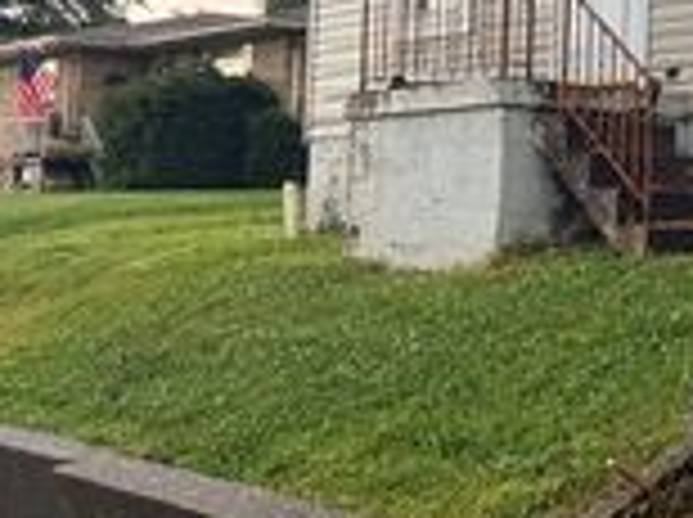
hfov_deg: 21.2
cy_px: 65
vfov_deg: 18.6
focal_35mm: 78
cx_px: 1035
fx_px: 1559
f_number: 1.78
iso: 80
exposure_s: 1/593
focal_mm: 6.76
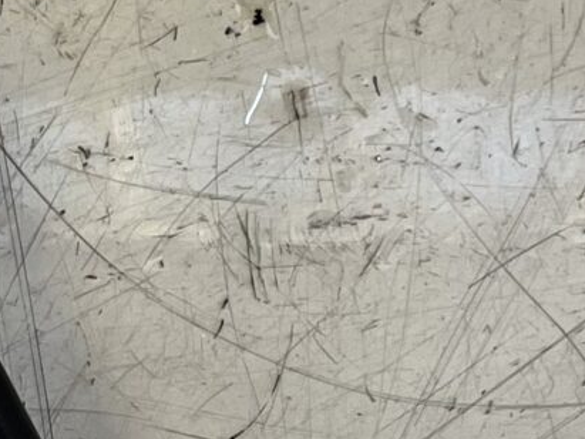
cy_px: 603
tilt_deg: -77.3
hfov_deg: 12.2
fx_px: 2737
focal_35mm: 162
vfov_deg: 9.0
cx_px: 279
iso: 80
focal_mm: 5.1
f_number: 1.6
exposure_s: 1/121
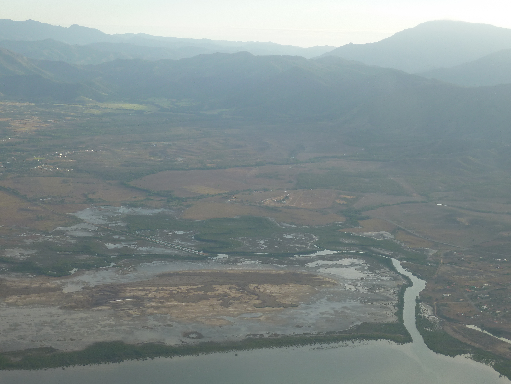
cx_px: 256
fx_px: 930
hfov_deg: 30.7
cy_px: 192
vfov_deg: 23.3
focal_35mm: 63
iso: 80
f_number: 4
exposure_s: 1/200
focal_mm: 10.3
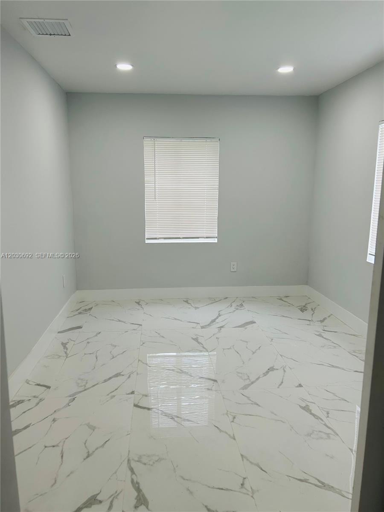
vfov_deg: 67.3
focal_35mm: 26
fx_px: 385
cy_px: 256
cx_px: 192
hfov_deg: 53.1
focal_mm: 5.7
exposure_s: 1/128
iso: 64
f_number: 1.5
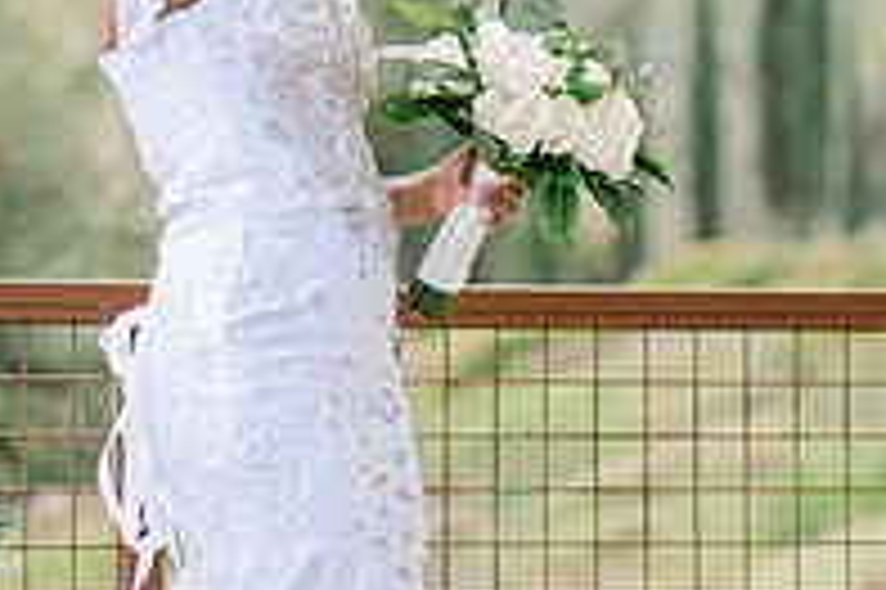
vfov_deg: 5.5
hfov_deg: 8.2
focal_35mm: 250
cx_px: 252
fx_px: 6147
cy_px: -185
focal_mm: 85
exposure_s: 1/1250
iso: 100
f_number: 2
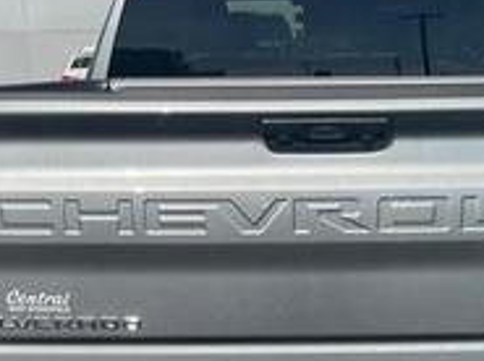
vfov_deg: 20.4
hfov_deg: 27.3
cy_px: 290
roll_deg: -0.2
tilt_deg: -13.7
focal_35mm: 71
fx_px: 991
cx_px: 324
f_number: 1.6
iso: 32
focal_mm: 4.2
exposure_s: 1/1490
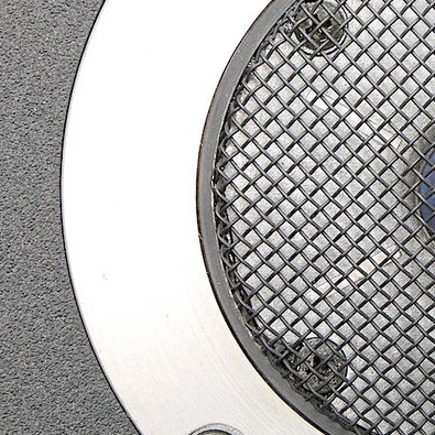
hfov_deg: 5.1
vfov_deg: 5.1
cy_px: 191
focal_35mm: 344
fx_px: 4891
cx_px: 488
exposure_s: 1/6
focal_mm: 28.7
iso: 400
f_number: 6.3
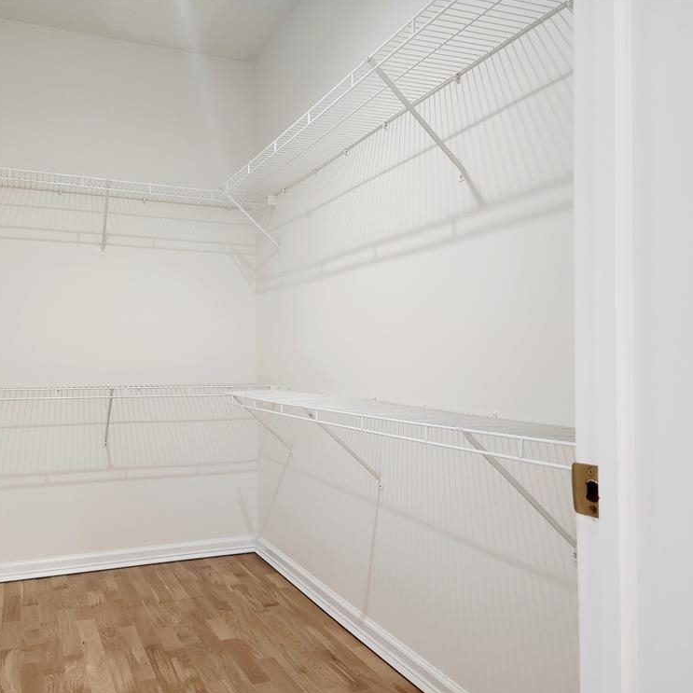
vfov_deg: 57.3
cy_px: 353
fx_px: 634
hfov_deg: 56.9
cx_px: 278
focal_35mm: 28
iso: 125
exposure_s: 1/120
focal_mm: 5.4
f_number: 1.8
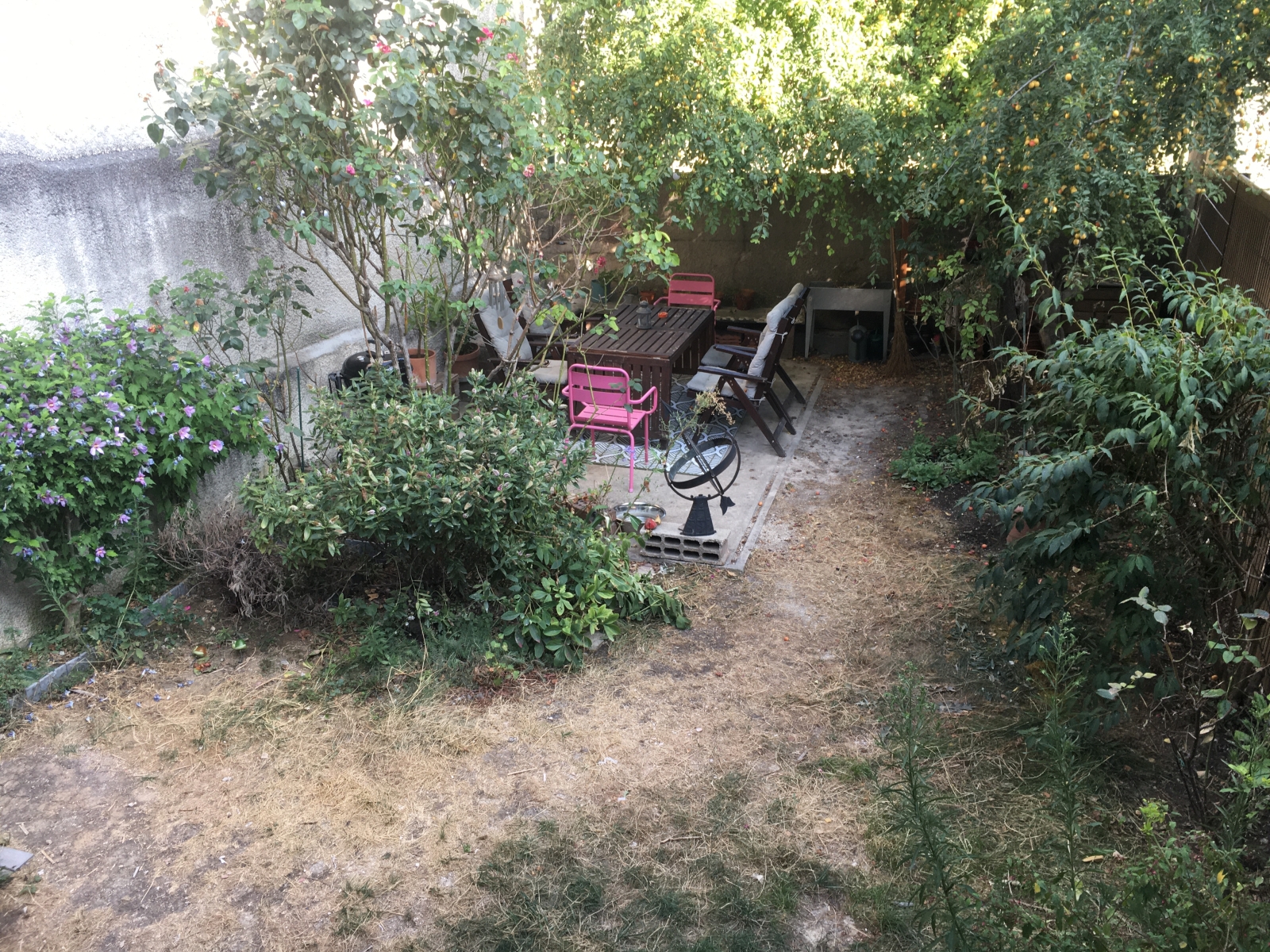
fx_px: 1064
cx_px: 635
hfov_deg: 61.7
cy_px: 476
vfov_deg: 48.2
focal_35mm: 29
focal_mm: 4.15
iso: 32
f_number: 2.2
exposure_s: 1/100
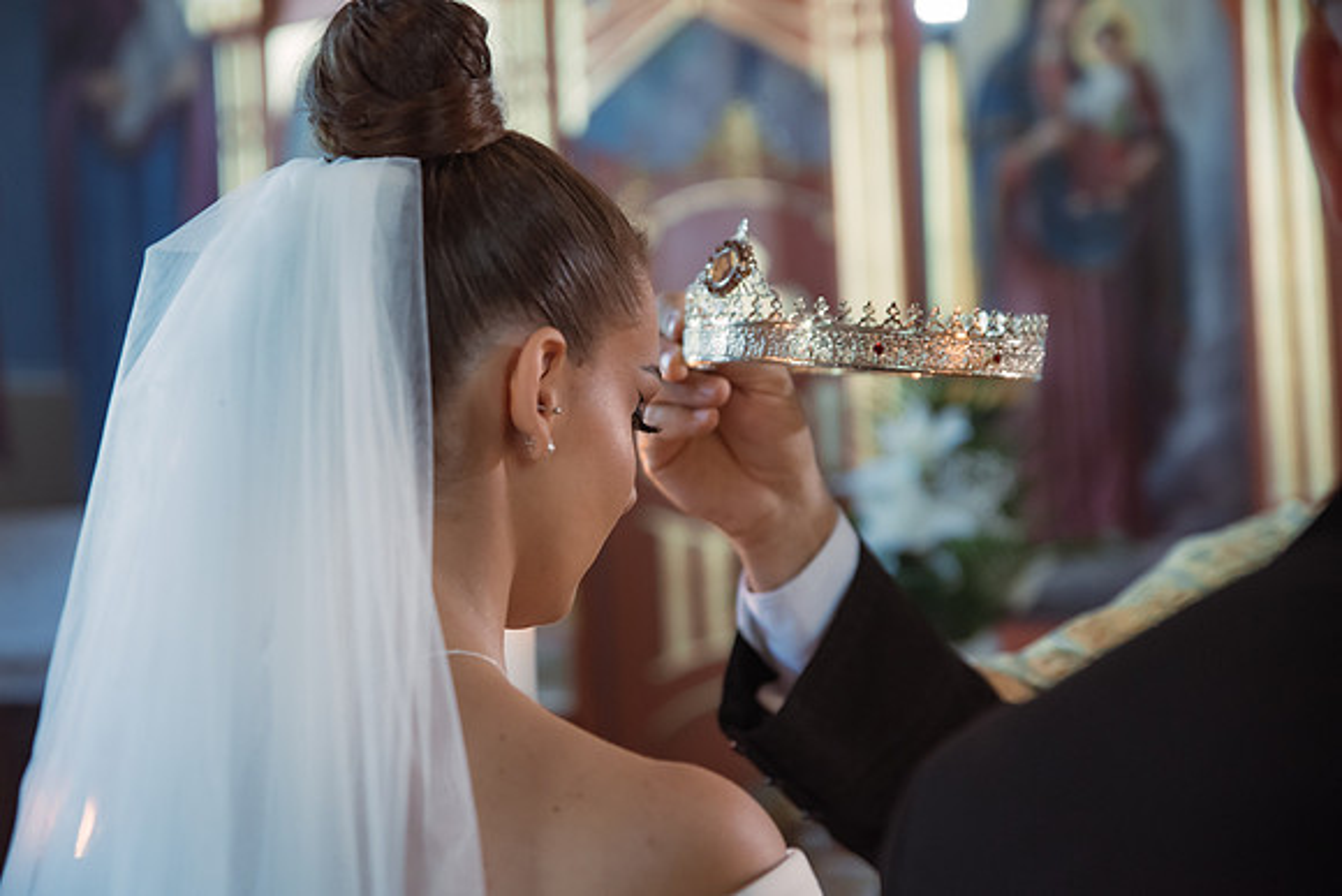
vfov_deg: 20.5
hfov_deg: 30.3
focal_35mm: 67
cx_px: 622
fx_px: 2481
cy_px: 439
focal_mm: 62
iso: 1250
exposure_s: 1/200
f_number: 2.8
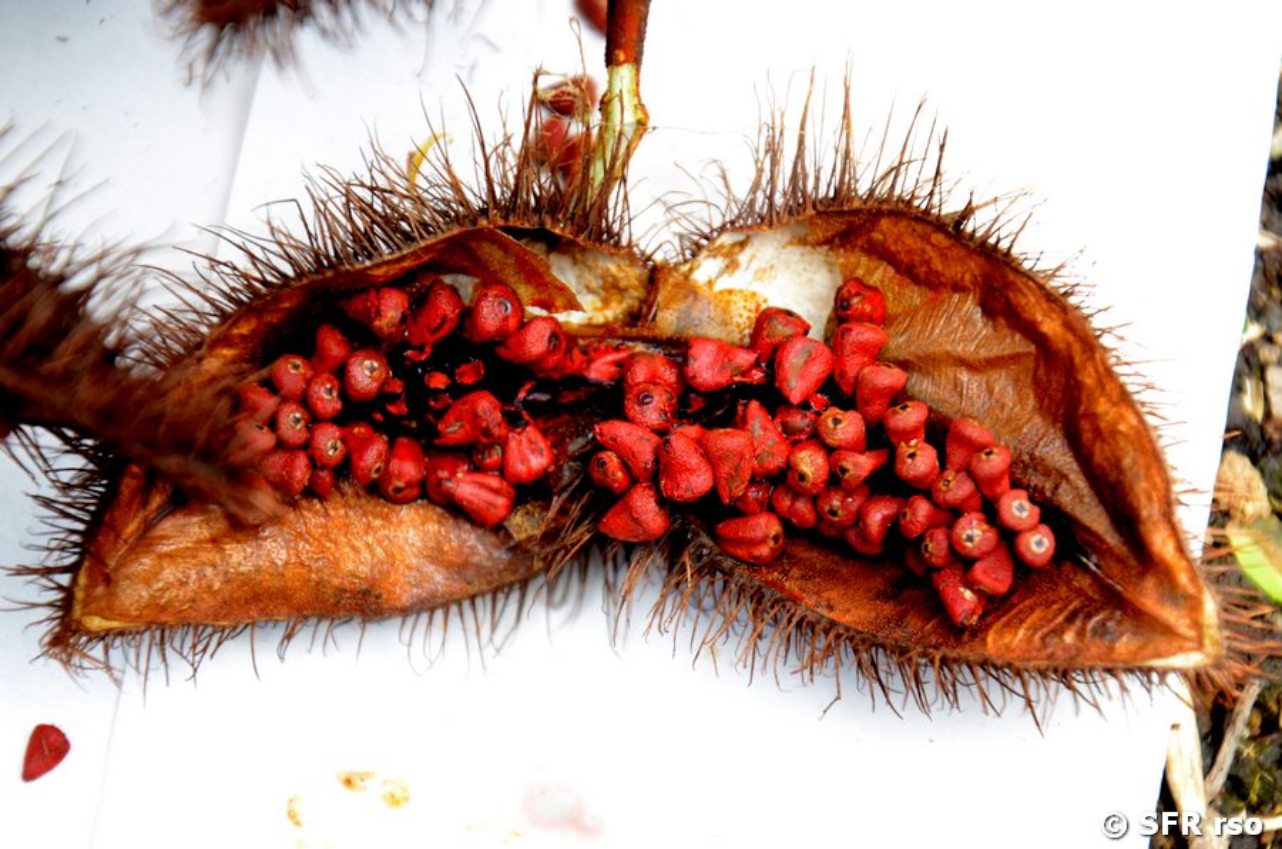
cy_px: 424
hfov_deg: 13.1
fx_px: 5597
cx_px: 641
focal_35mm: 158
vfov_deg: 8.7
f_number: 5.6
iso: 800
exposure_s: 1/200
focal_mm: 105
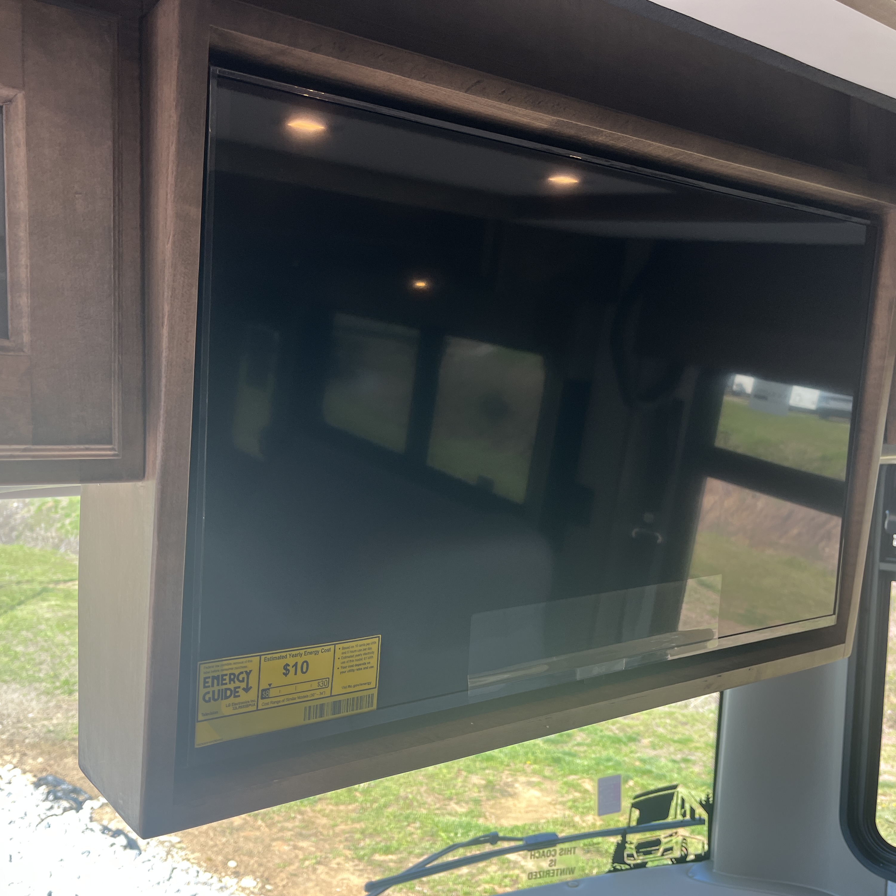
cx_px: 426
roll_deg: -1.1
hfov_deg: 52.5
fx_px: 908
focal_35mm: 31
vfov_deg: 52.5
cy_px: 452
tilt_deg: +1.0
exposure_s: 1/193
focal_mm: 5.1
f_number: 1.6
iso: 50
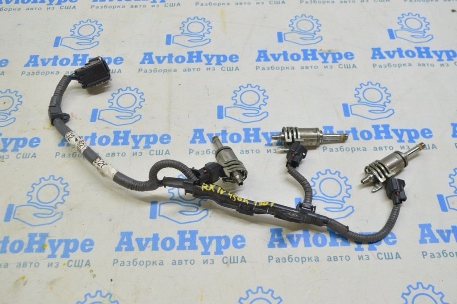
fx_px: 457
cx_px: 228
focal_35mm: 36
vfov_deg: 36.8
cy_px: 152
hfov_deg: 53.2
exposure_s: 1/25
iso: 400
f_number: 5.6
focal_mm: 24
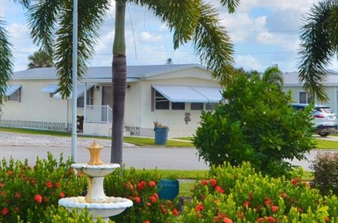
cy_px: 24
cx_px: 64
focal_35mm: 114
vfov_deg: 11.9
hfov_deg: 17.8
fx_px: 1068
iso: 100
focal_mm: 24
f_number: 8
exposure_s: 1/250
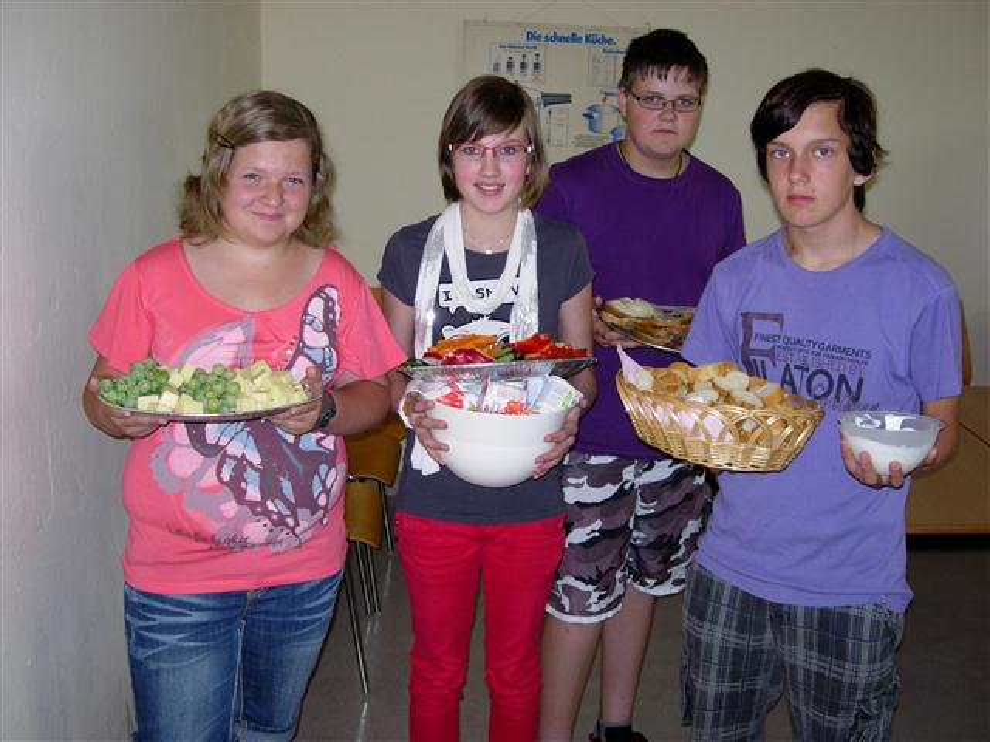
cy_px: 371
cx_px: 495
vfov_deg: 35.1
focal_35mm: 41
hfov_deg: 45.8
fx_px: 1173
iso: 79
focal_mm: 8.5
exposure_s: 1/64
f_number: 2.9
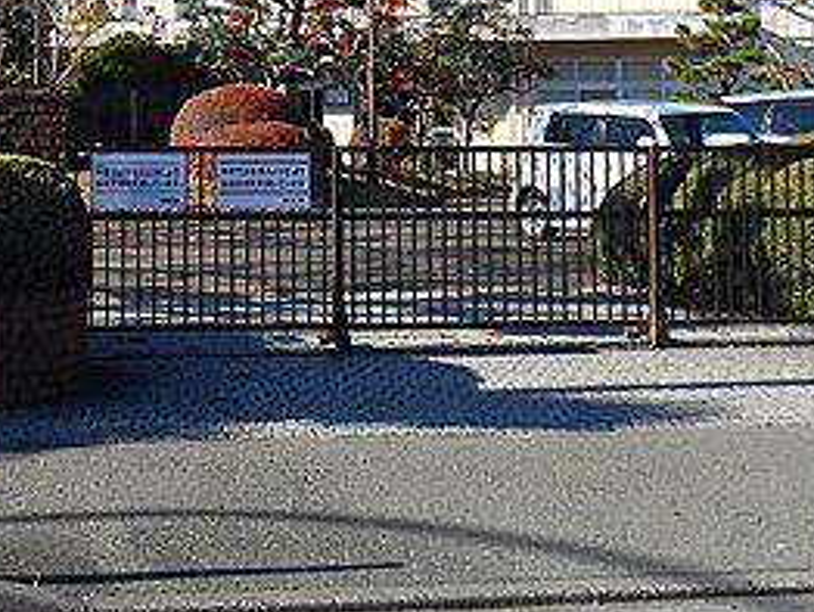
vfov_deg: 16.7
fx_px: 2048
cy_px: 9
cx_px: 90
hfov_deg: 22.0
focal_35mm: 87
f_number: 4.2
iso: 80
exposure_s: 1/400
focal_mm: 6.8
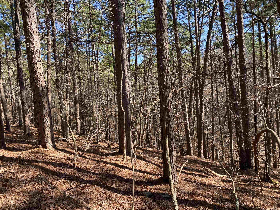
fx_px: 210
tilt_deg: -2.1
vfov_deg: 53.1
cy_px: 105
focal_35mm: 26
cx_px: 140
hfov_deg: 67.3
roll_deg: +5.5
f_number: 1.8
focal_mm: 4.25
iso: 32
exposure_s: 1/393
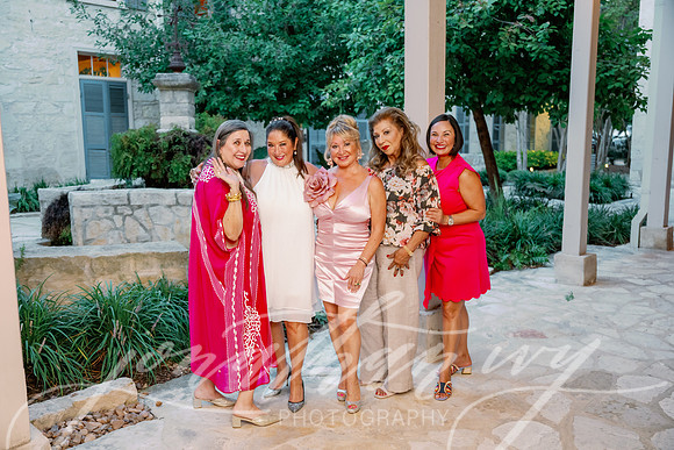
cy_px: 225
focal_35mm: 32
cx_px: 337
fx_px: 590
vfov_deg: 41.7
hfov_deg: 59.5
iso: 1600
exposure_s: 1/100
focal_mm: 31.5
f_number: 2.8
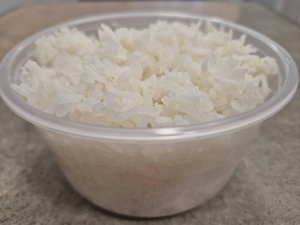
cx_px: 150
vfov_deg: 58.9
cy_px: 112
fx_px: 199
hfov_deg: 73.9
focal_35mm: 23
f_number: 1.8
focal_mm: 5.4
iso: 250
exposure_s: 1/120
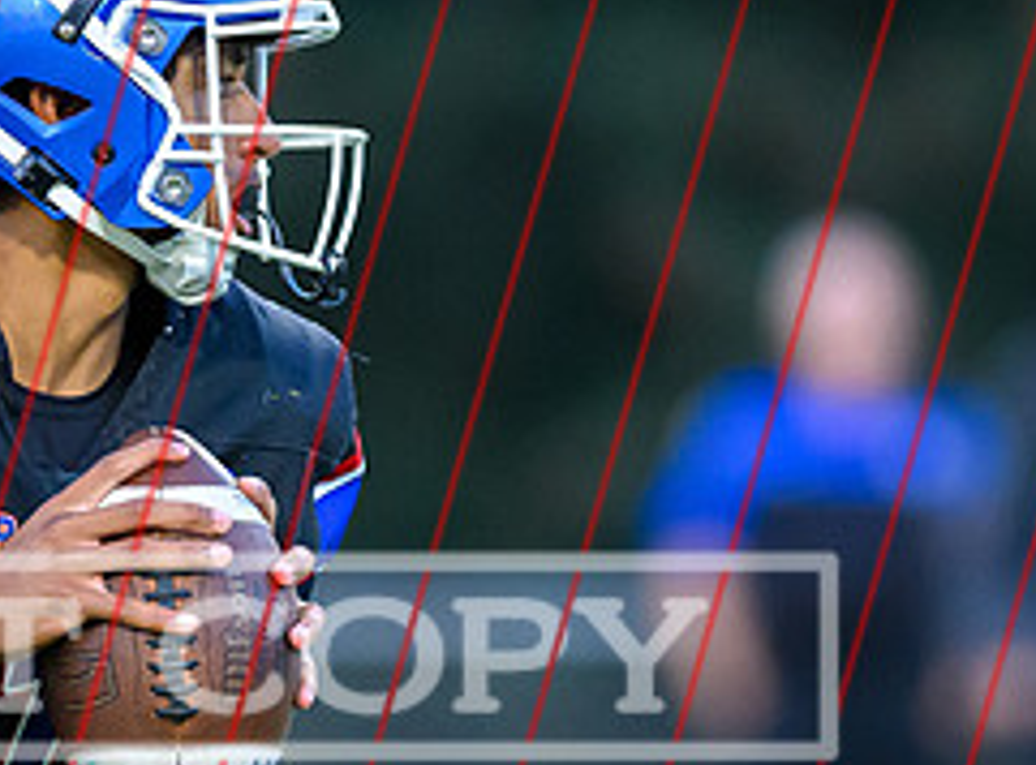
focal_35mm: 1094
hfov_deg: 1.8
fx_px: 32563
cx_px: 412
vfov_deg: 1.3
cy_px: 307
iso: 5600
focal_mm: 300
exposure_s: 1/1250
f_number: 2.8
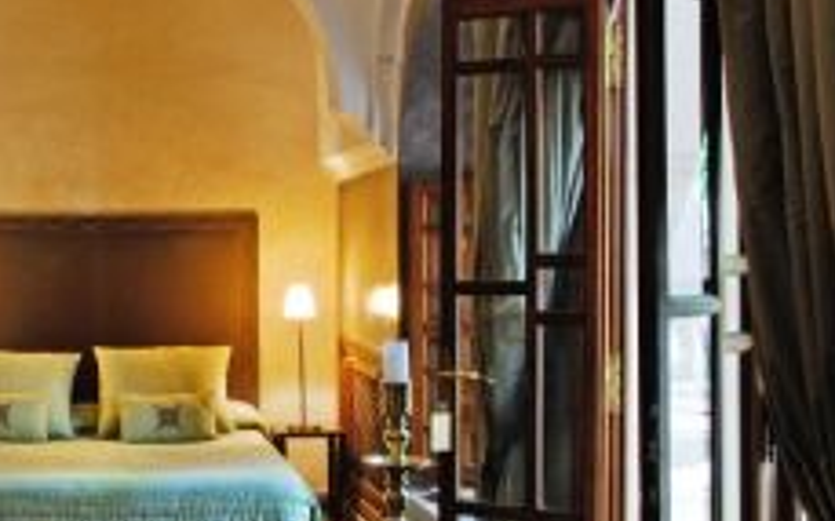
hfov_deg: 30.0
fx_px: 1502
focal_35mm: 66
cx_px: 113
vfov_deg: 19.7
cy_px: 251
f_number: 11
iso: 200
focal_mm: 22
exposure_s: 3
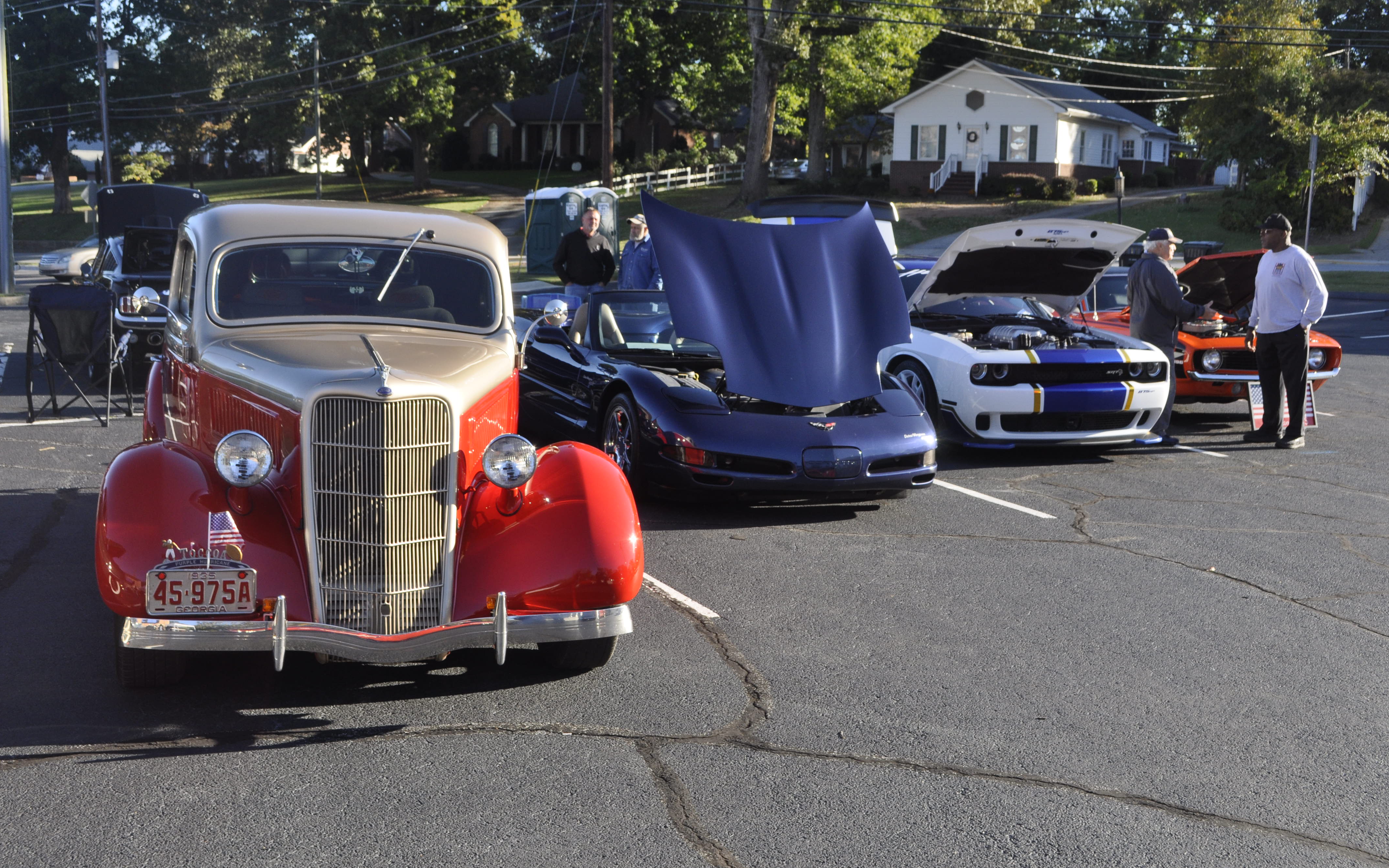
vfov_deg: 32.0
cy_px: 413
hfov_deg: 49.3
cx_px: 697
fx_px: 1514
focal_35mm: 40
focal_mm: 26
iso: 400
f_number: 8
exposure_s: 1/250
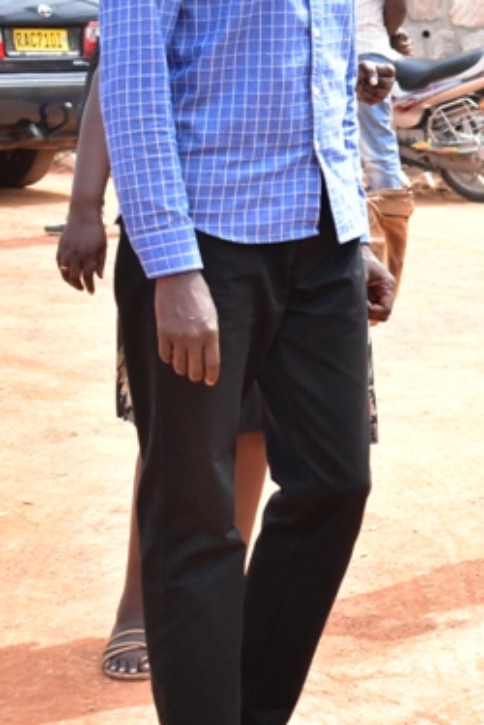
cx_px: 844
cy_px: 171
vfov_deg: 15.0
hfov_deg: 9.6
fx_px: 2742
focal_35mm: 136
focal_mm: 34
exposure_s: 1/2000
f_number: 5
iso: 1600
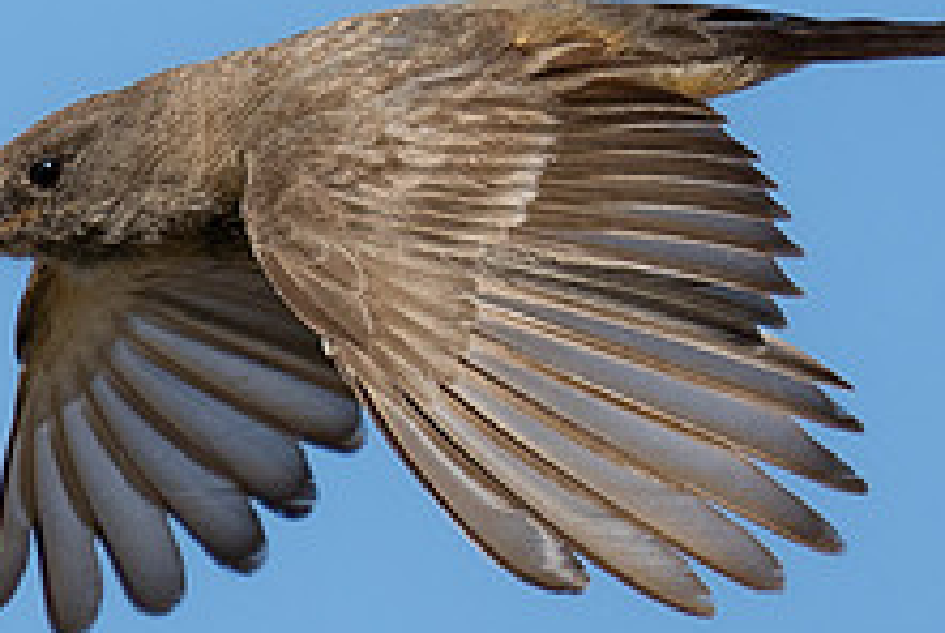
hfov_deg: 0.7
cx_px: -82
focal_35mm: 3082
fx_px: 81009
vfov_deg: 0.4
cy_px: -853
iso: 1000
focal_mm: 600
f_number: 7.1
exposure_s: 1/4000
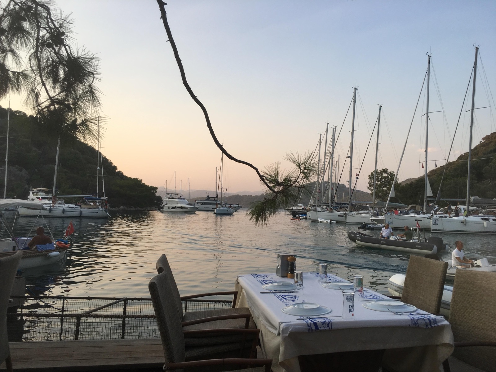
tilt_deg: +1.3
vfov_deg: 48.2
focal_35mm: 29
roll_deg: -0.5
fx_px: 416
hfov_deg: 61.7
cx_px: 248
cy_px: 186
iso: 25
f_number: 2.2
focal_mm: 4.15
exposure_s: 1/361
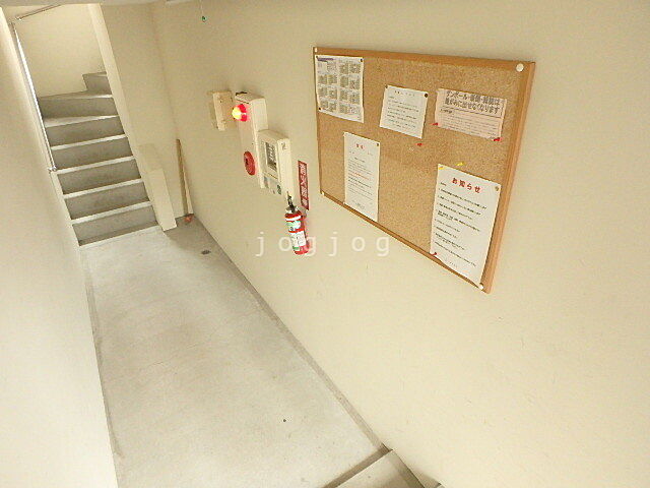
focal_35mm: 21
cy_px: 244
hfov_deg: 79.0
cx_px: 325
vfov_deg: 63.4
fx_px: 394
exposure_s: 1/30
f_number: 3.5
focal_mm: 3.7
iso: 800
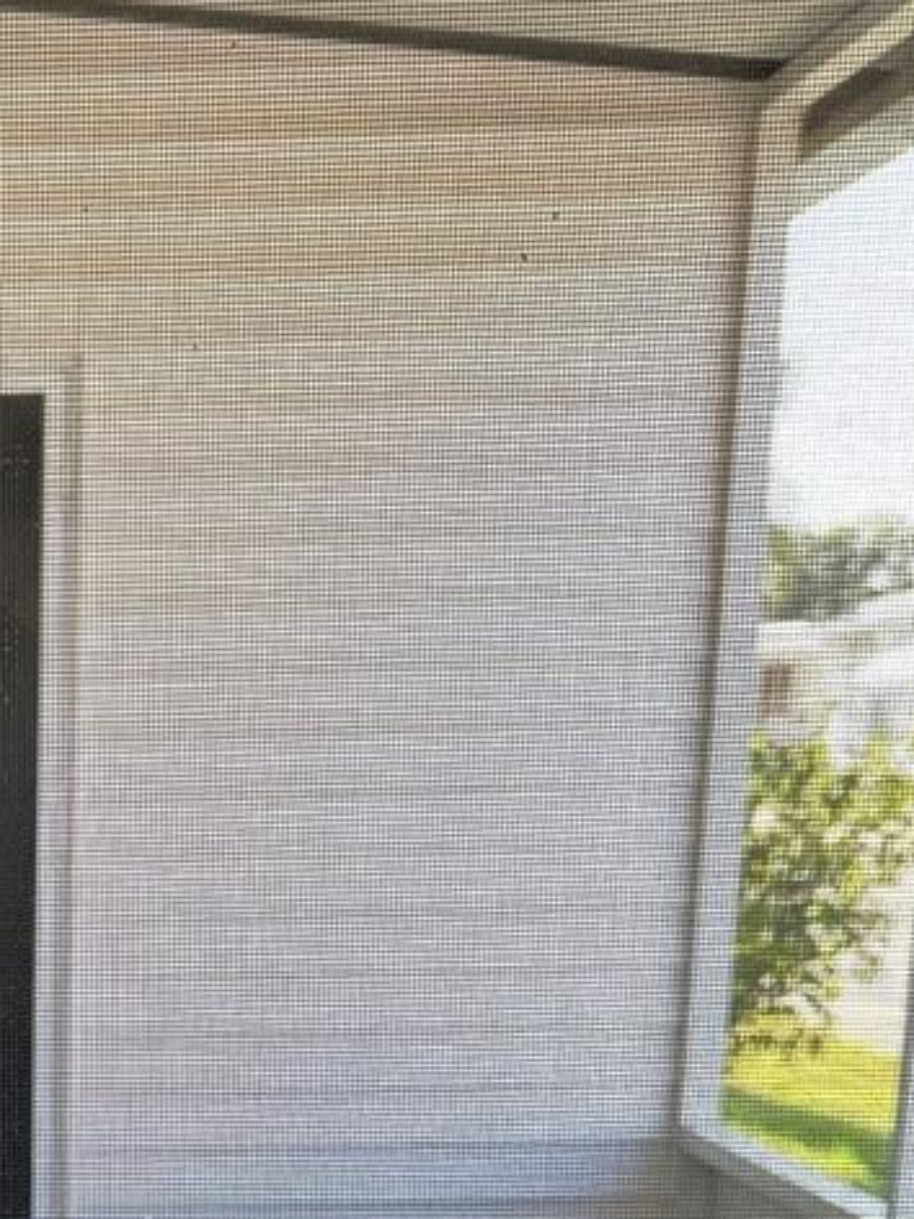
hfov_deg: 22.1
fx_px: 2148
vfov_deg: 29.2
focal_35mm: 61
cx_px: -204
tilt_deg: -14.0
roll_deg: +1.6
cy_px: 1278
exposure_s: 1/235
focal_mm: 6.86
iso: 64
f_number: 1.78
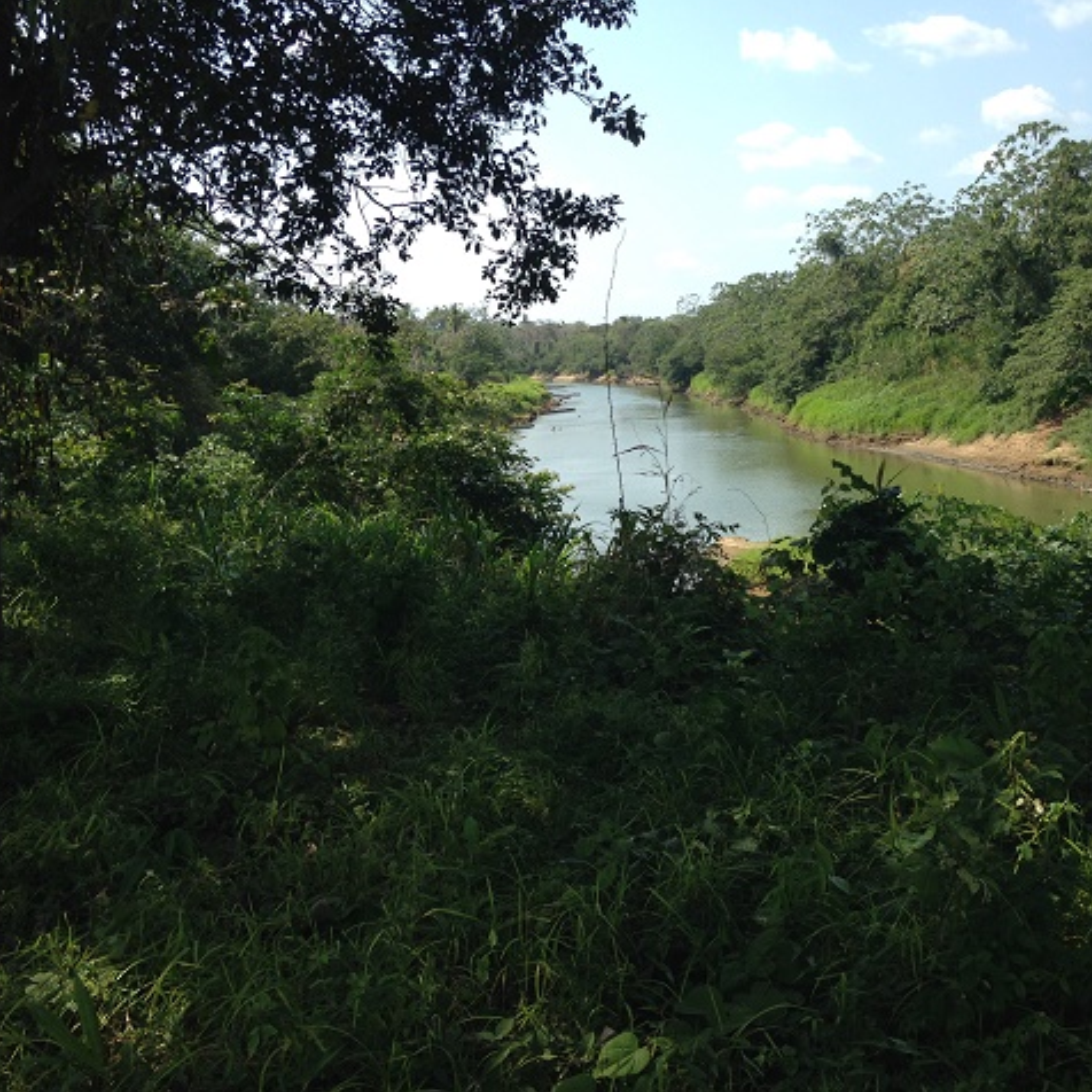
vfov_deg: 41.9
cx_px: 604
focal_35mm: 40
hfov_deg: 41.8
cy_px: 535
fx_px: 1428
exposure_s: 1/919
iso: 50
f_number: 2.4
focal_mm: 4.12
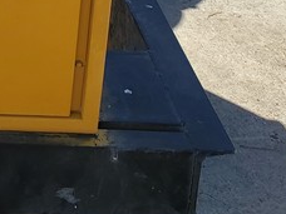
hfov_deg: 15.5
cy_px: -217
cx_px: -142
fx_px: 967
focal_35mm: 117
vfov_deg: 11.4
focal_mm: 4.3
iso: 50
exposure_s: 1/907
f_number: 2.4
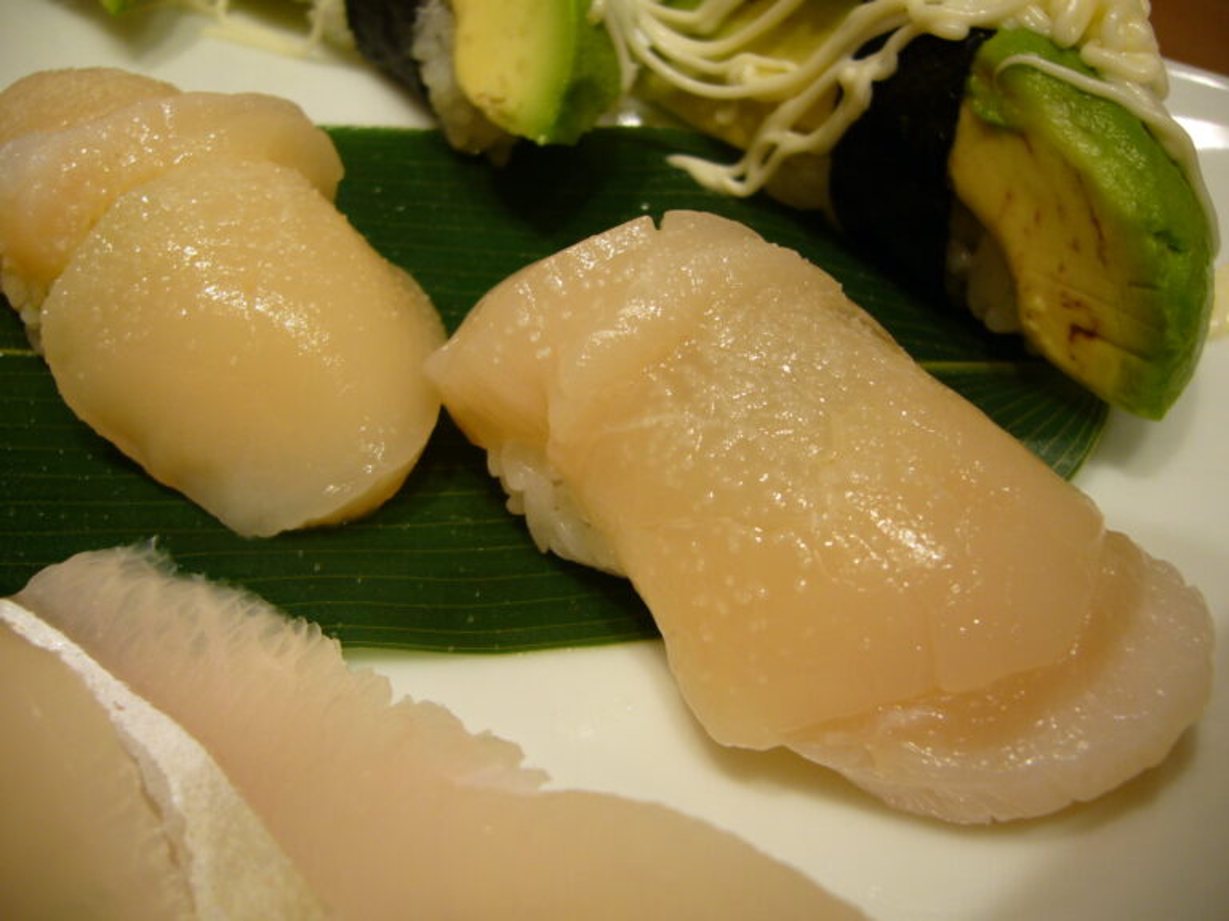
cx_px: 614
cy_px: 460
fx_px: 1243
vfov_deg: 40.7
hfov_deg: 52.6
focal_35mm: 35
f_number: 2.8
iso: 100
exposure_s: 1/40
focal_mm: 5.8
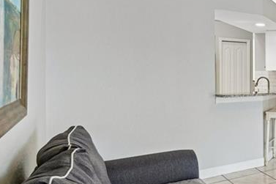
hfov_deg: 37.7
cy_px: 75
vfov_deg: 34.9
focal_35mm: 38
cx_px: 334
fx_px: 291
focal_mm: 14
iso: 400
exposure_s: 1/20
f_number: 8
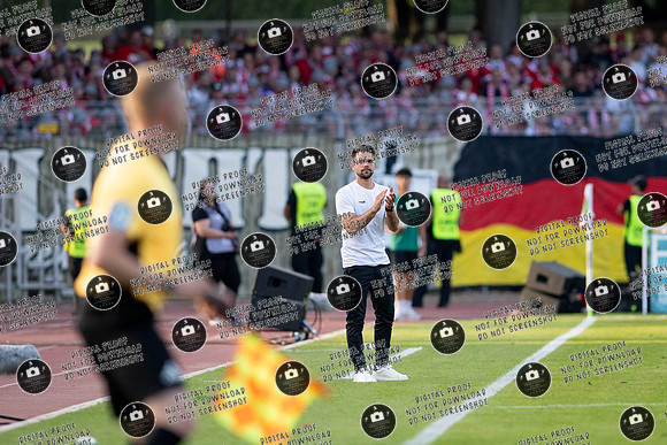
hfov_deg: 4.1
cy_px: 191
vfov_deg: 2.7
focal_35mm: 508
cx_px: 425
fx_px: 9416
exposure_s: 1/1600
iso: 1100
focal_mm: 300
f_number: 3.2
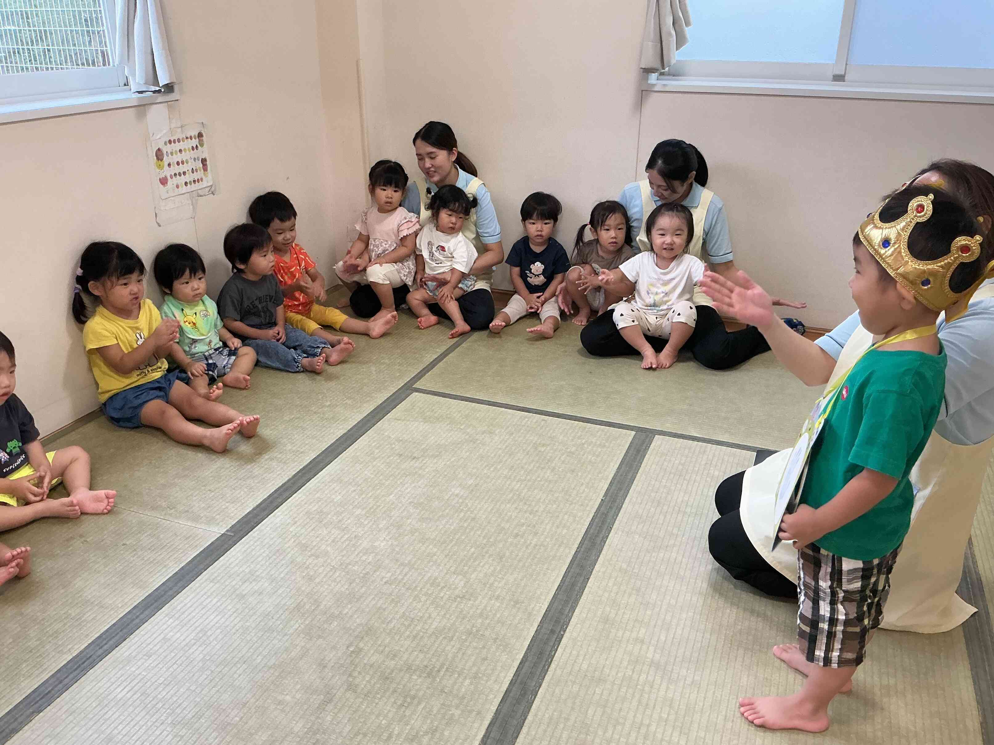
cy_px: 372
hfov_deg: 61.7
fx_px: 833
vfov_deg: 48.2
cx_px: 497
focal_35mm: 29
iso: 100
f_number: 1.8
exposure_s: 1/60
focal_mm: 3
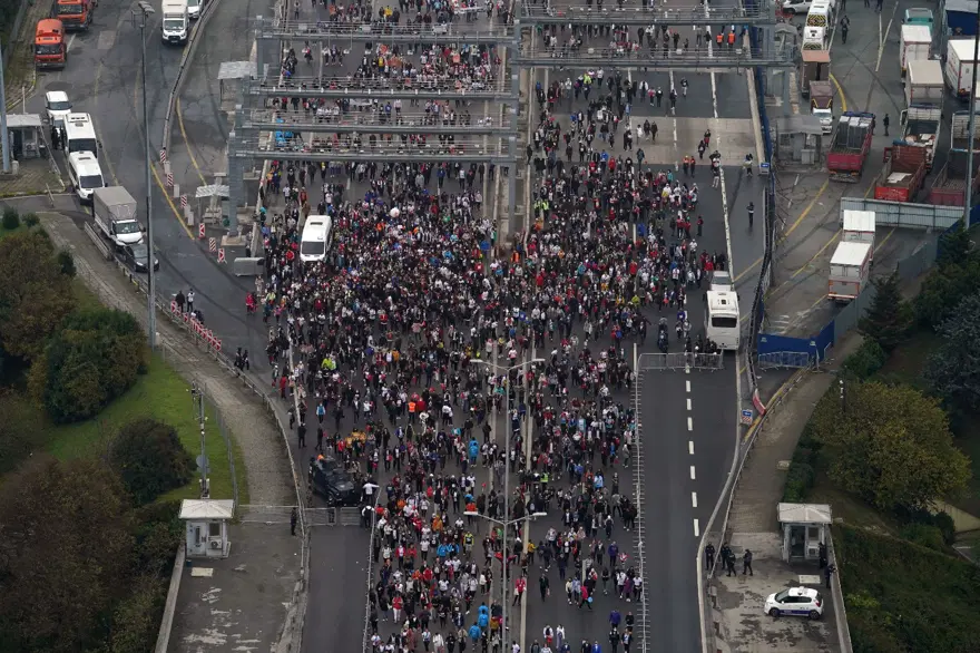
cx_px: 490
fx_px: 4871
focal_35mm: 179
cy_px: 326
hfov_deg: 11.5
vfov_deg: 7.7
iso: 1000
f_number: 4.5
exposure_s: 1/1250
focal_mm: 179
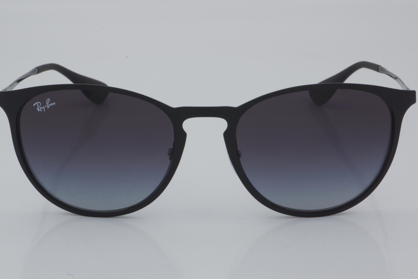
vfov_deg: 16.2
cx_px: 206
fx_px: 981
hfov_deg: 24.0
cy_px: 137
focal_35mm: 85
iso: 100
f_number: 32
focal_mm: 55
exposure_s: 1/4
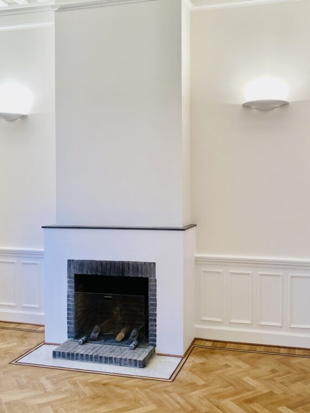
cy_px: 201
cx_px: 178
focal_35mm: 35
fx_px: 418
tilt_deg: -1.1
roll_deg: +1.4
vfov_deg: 52.6
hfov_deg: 40.6
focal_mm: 4.25
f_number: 1.8
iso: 50
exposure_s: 1/100
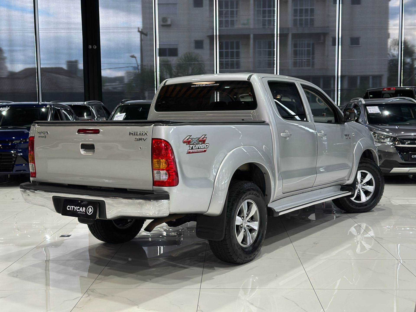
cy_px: 156
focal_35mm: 48
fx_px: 577
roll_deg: +0.2
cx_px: 208
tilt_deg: -5.3
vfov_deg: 30.3
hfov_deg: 39.7
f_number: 1.78
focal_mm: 6.86
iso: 80
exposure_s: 1/60
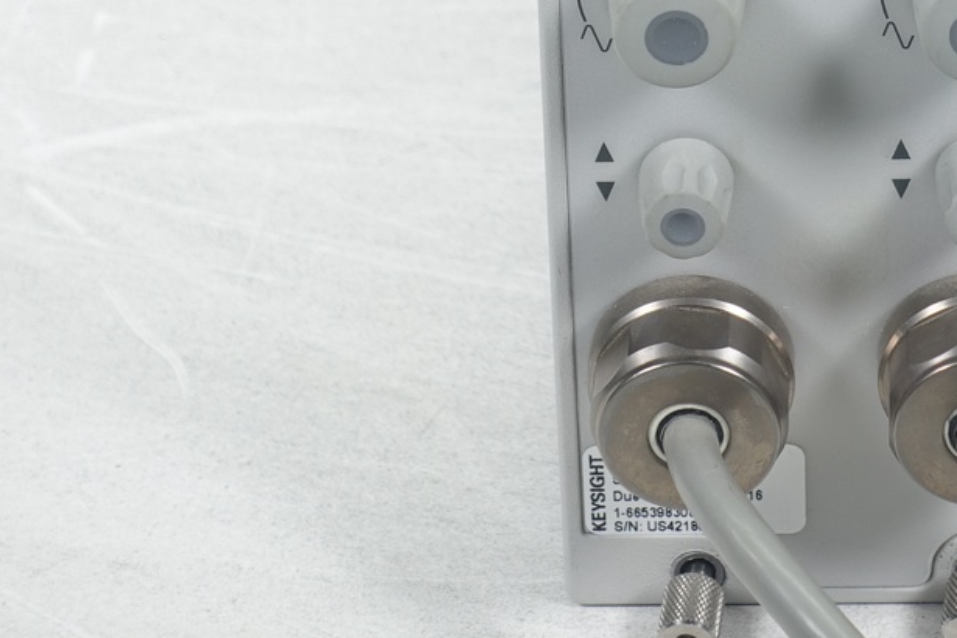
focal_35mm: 182
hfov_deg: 11.2
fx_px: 4838
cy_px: -61
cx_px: 803
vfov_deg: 7.5
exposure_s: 1/160
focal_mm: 25.7
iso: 125
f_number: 4
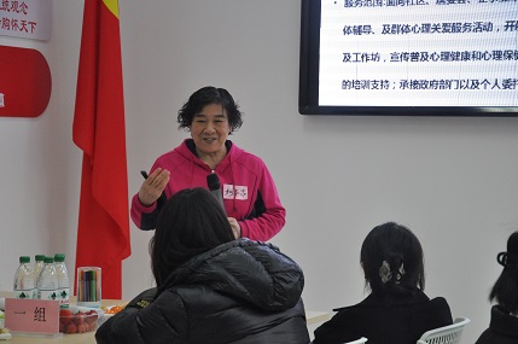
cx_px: 259
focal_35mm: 112
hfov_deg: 18.2
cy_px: 172
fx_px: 1617
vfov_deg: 12.1
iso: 2200
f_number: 5.3
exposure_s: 1/125
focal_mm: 75
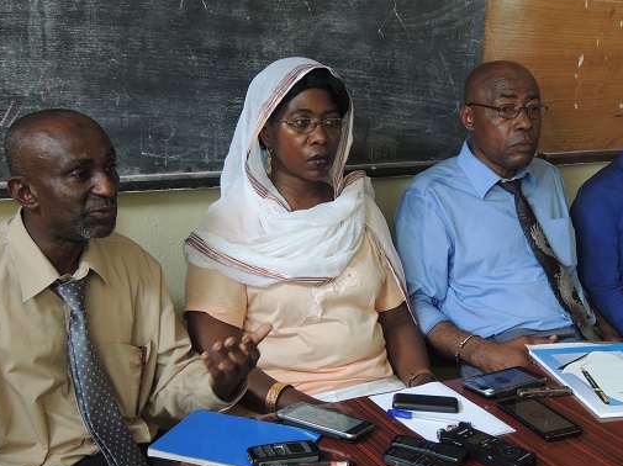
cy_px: 248
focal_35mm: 52
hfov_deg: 36.7
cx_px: 375
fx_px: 935
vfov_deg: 28.0
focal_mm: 6.3
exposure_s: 1/50
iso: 200
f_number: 3.2
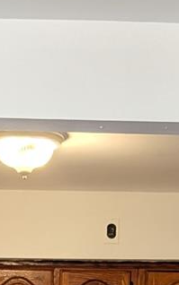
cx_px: 84
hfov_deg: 10.7
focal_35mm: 123
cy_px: 547
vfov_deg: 14.5
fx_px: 959
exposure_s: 1/120
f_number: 1.68
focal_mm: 6.9
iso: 33
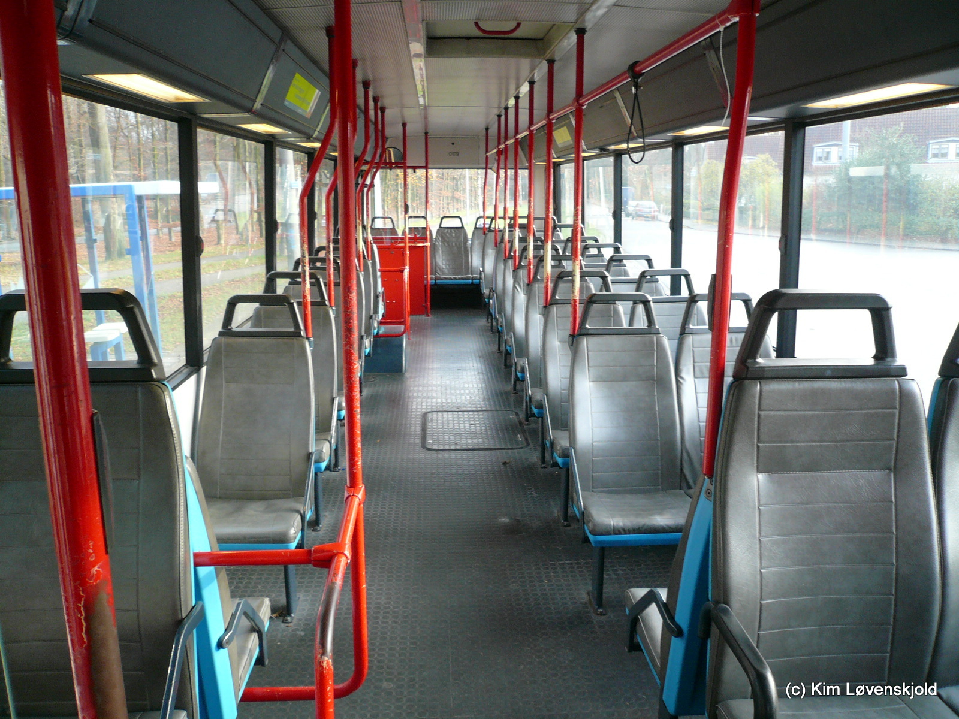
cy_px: 360
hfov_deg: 63.4
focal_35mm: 28
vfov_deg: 49.7
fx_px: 776
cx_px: 480
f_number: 2.8
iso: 100
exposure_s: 1/30
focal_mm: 4.6
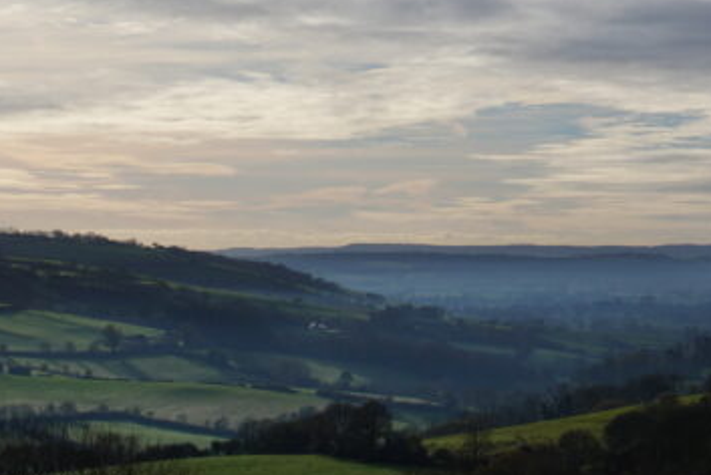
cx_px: 431
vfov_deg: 12.0
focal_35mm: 113
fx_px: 2234
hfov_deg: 18.1
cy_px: 15
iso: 100
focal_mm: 26
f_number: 5
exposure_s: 1/2500
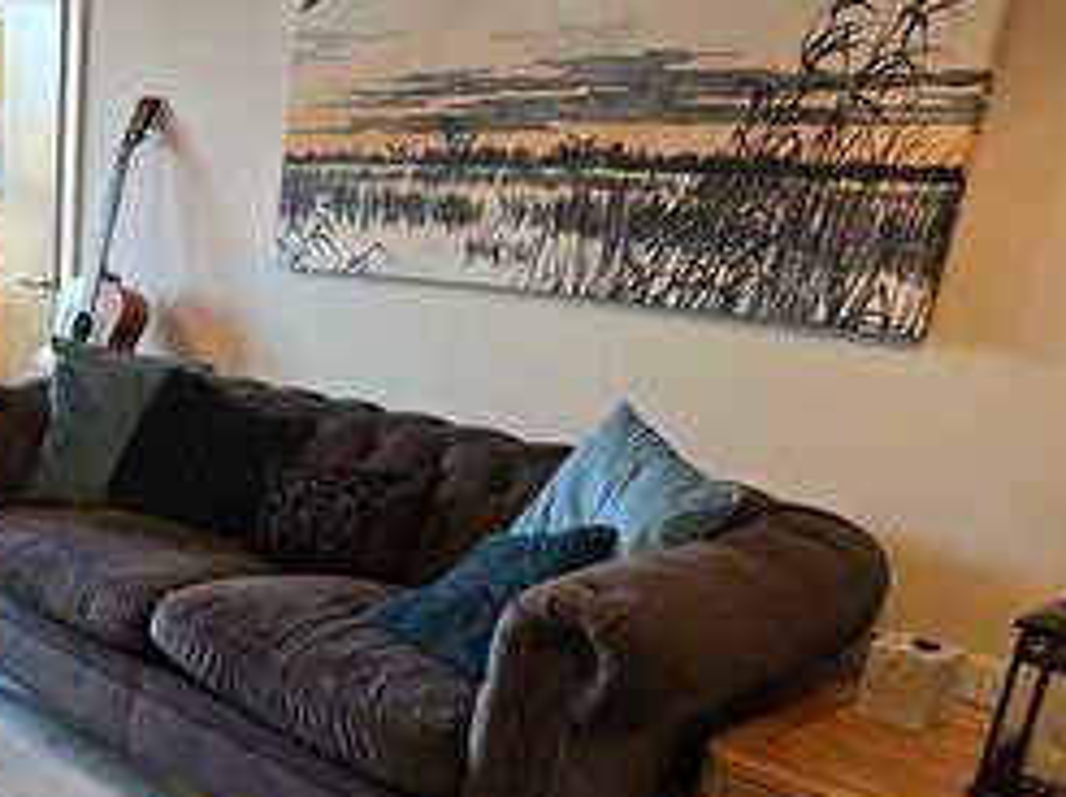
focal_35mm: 37
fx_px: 1138
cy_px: 613
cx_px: -4
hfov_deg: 43.0
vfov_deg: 37.5
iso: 200
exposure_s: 1/60
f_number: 2.2
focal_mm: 2.2
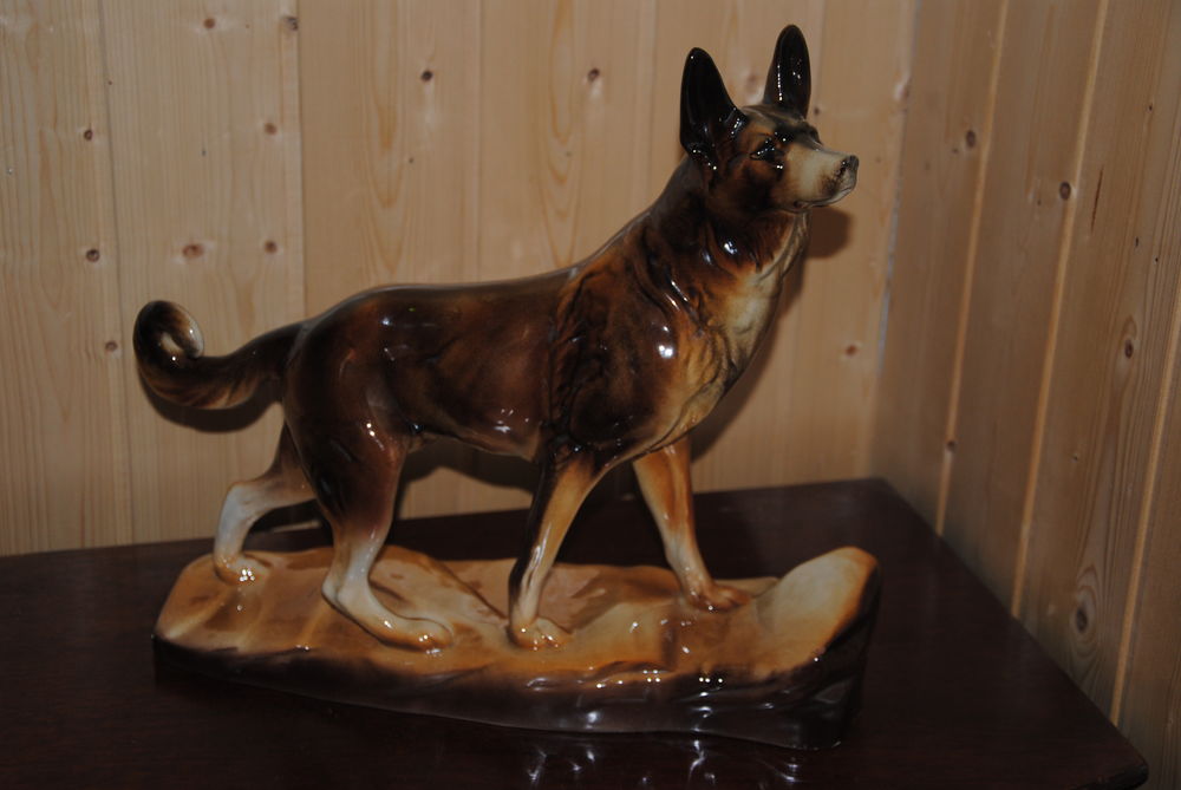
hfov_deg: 33.4
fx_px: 1970
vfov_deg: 22.7
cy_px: 395
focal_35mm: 60
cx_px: 590
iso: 200
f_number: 4.5
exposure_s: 1/60
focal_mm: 40
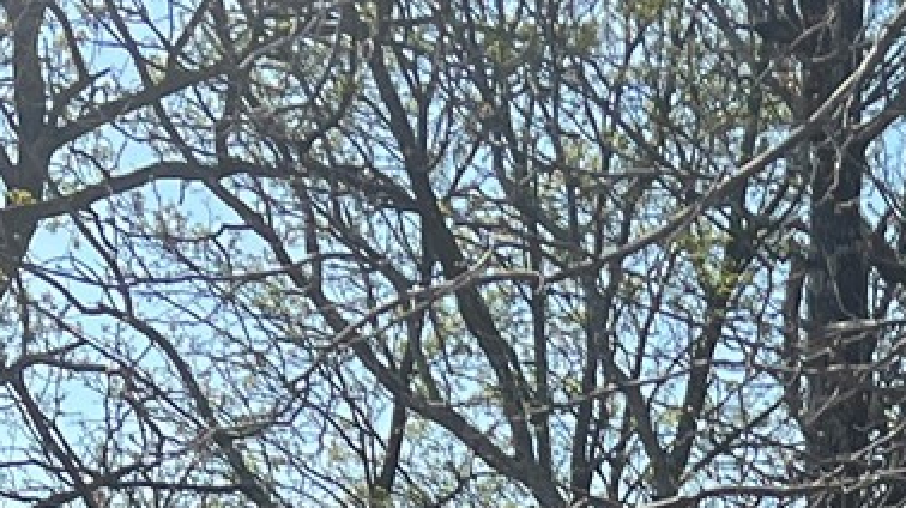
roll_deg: -3.1
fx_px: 3457
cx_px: 1098
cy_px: 1596
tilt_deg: -5.1
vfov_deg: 7.3
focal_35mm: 144
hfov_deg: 14.4
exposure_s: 1/2762
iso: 50
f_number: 1.5
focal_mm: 5.7
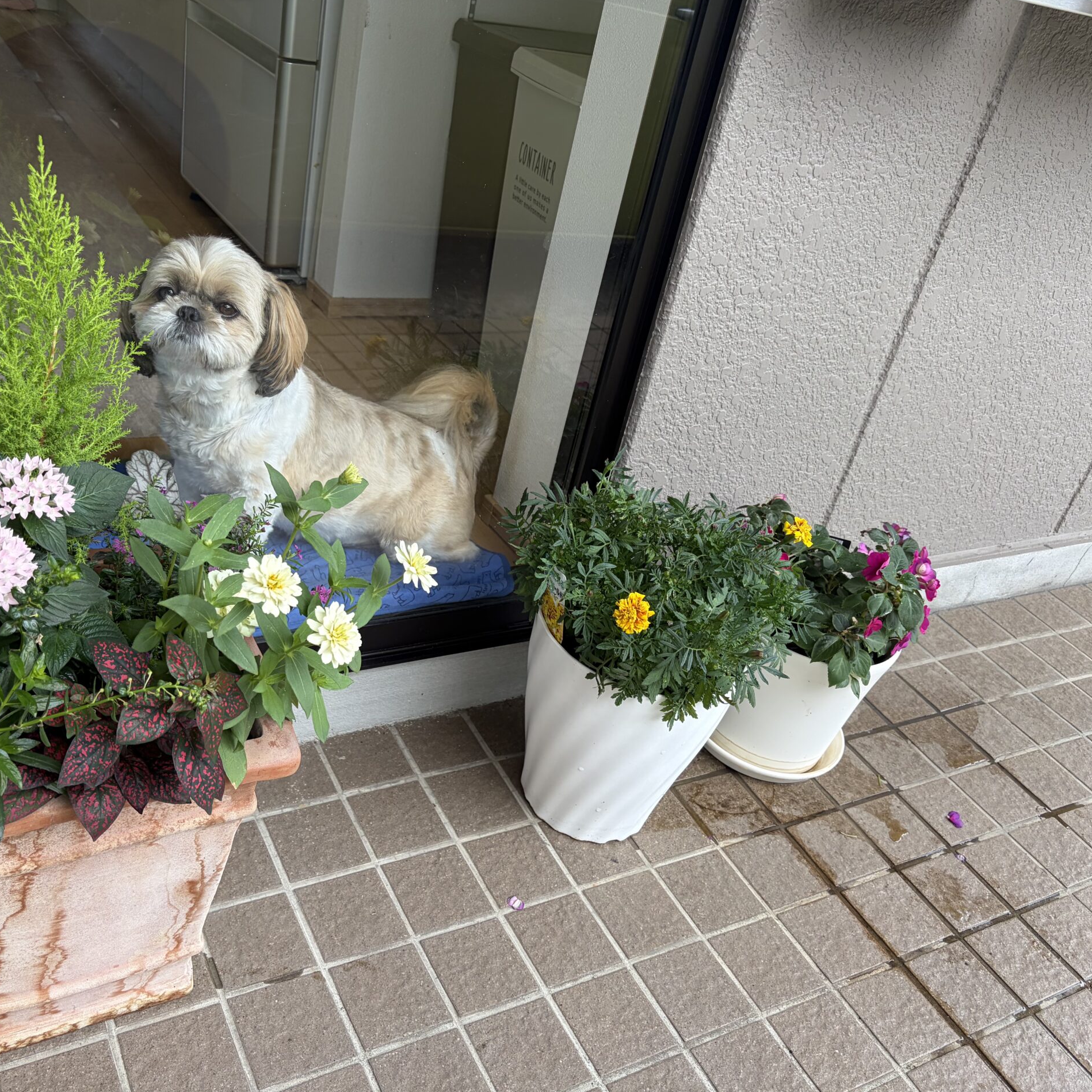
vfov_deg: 52.5
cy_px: 547
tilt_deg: -31.2
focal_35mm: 31
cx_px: 471
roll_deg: -11.5
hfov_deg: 52.4
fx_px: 1106
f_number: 1.6
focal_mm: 5.96
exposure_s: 1/232
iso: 40
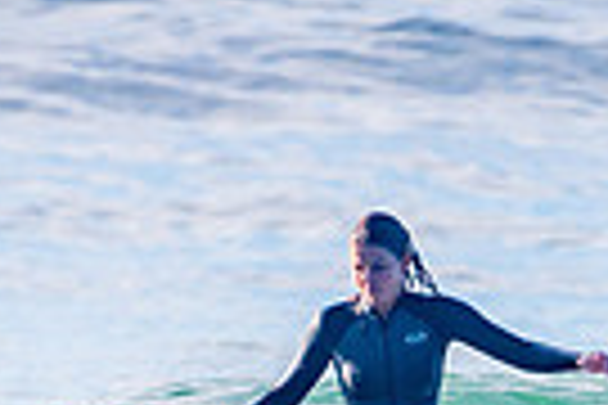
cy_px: 727
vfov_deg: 0.6
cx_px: 369
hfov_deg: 1.0
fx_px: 36410
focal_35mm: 2156
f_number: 5.6
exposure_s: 1/2000
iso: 280
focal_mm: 500
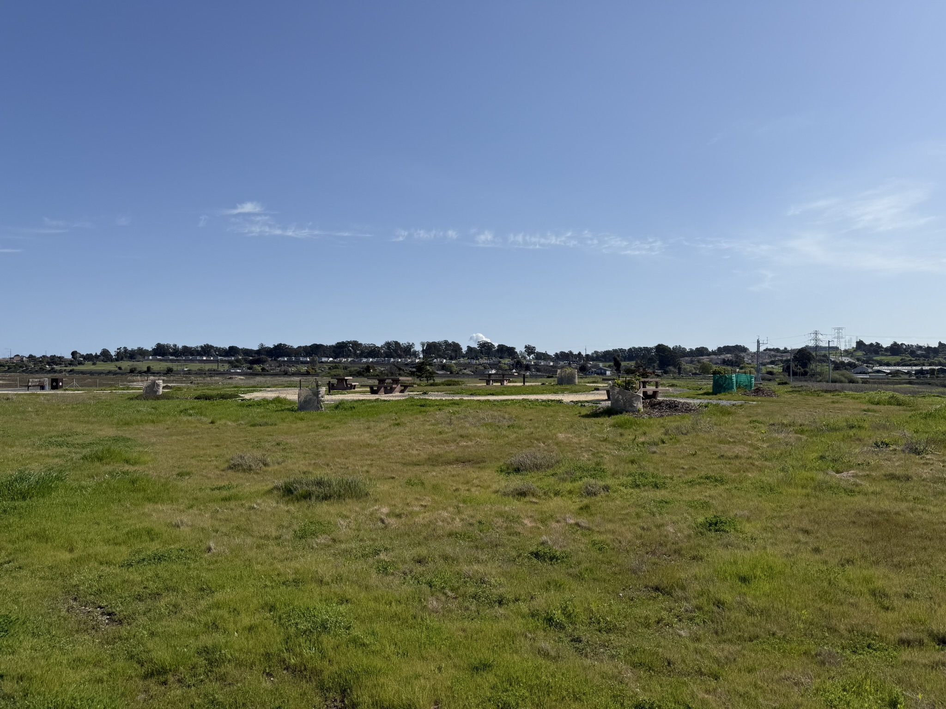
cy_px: 354
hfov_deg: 71.6
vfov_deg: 56.8
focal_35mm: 24
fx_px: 656
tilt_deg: +1.6
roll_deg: -0.5
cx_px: 473
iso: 80
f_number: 1.78
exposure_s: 1/9091
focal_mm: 6.76
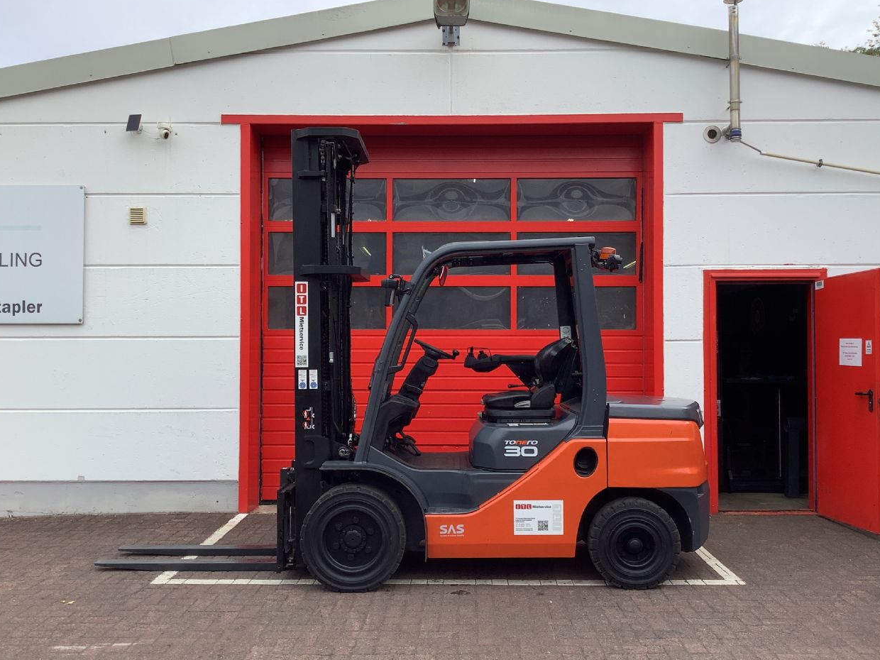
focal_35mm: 32
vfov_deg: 44.2
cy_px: 331
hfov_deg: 56.8
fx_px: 813
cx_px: 446
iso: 25
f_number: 2.4
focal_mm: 3.3
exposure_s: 1/328
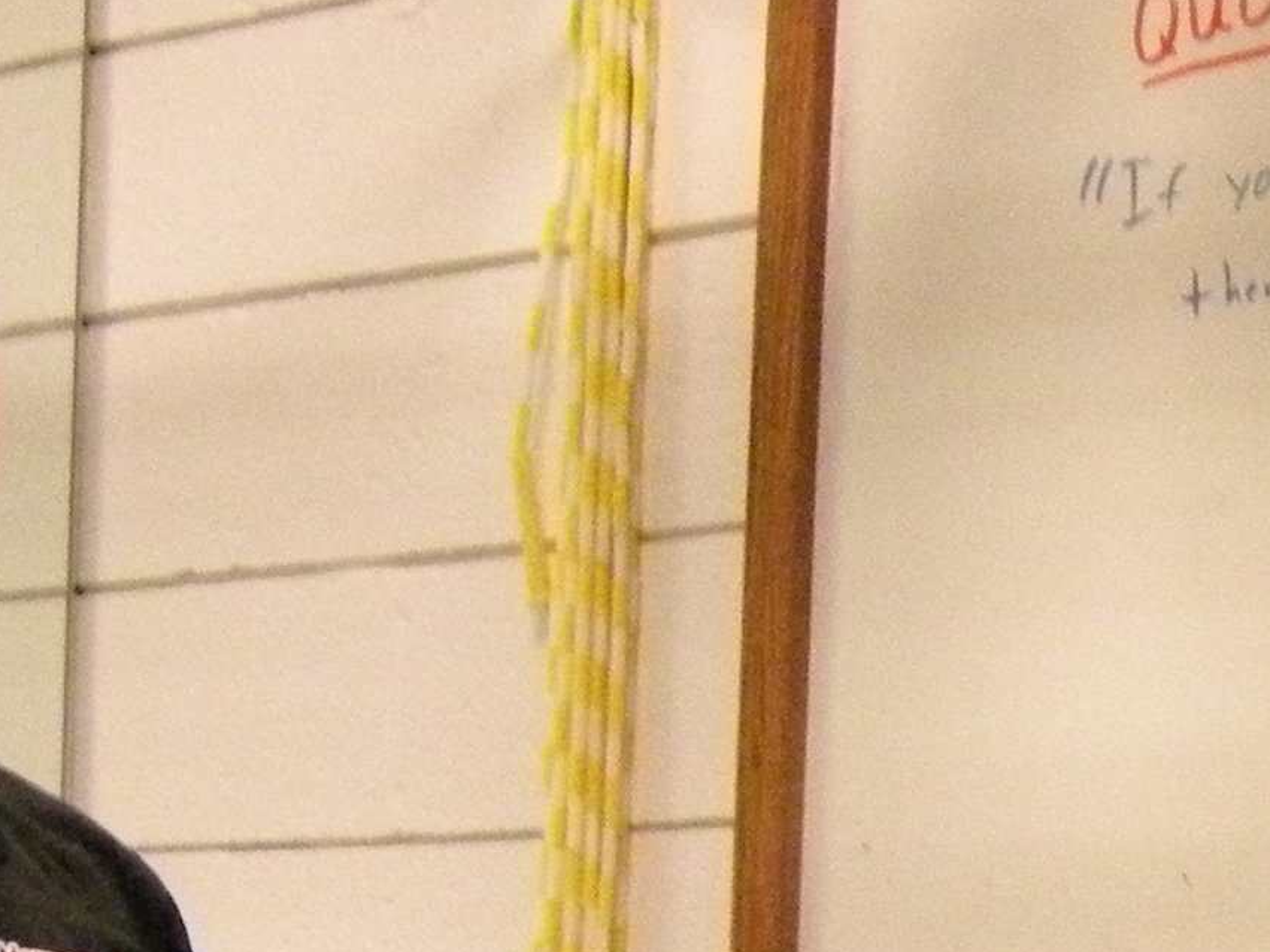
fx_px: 6603
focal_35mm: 180
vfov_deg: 7.8
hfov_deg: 10.6
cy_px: 1986
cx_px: -652
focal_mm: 7.4
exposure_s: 1/36.4
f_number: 3.2
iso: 400
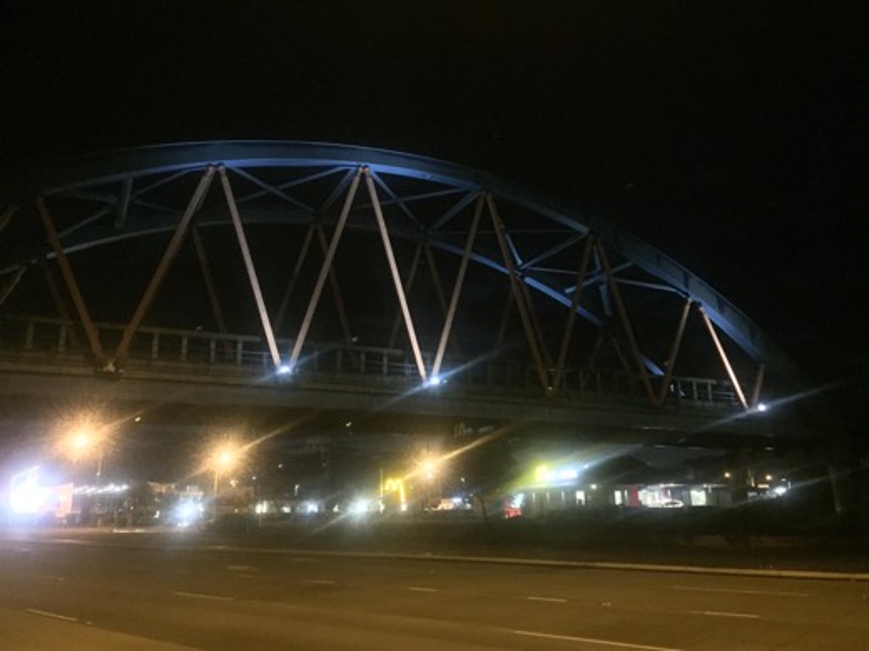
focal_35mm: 29
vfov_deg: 48.2
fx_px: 728
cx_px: 434
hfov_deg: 61.7
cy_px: 326
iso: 1600
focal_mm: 4.15
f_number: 2.2
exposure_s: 1/17
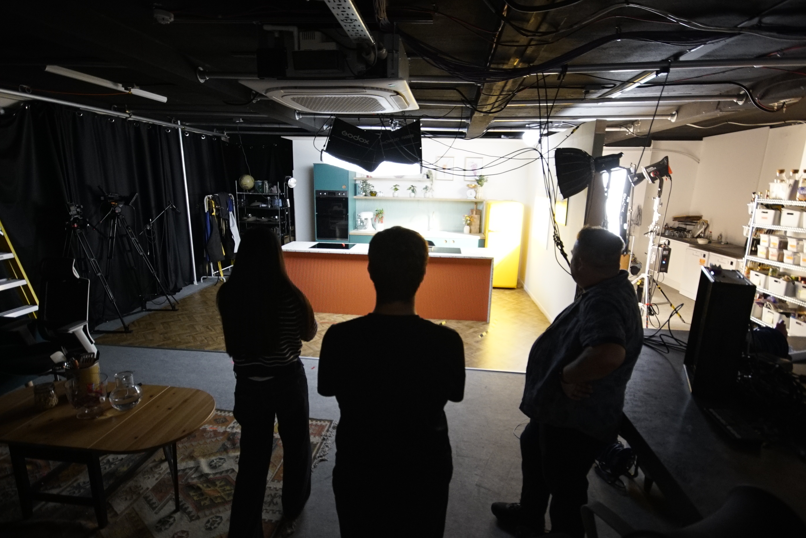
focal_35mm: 16
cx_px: 403
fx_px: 358
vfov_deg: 73.8
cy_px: 269
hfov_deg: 96.7
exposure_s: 1/160
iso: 2000
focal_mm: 11
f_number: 4.5
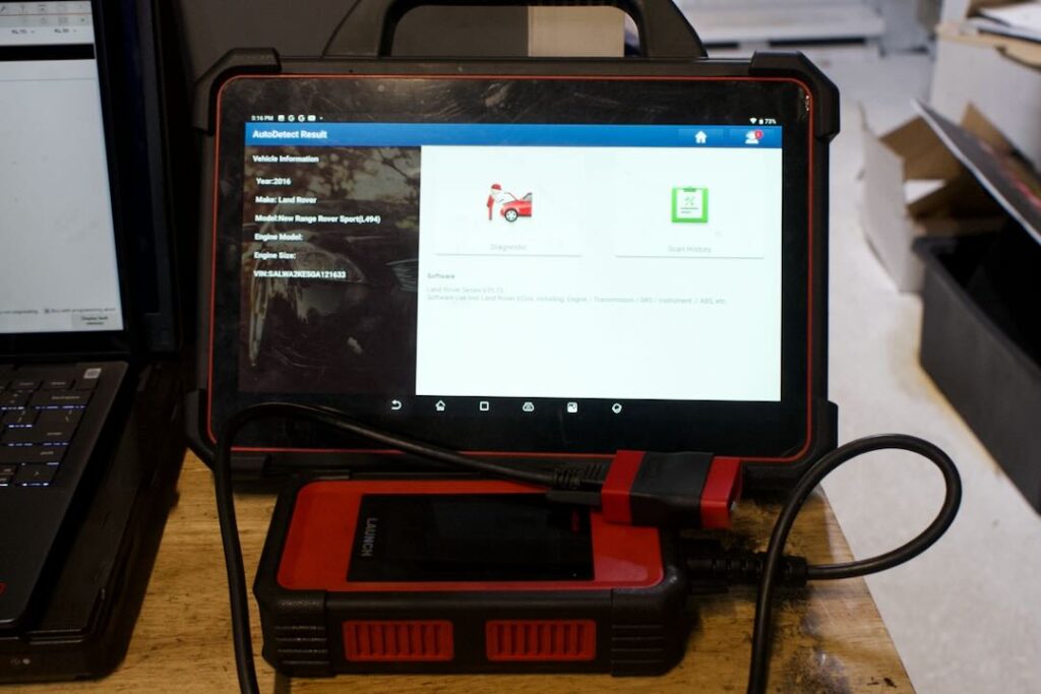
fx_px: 1244
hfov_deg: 45.4
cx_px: 520
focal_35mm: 43
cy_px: 347
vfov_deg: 31.2
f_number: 5.6
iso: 4000
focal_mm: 29
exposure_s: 1/200
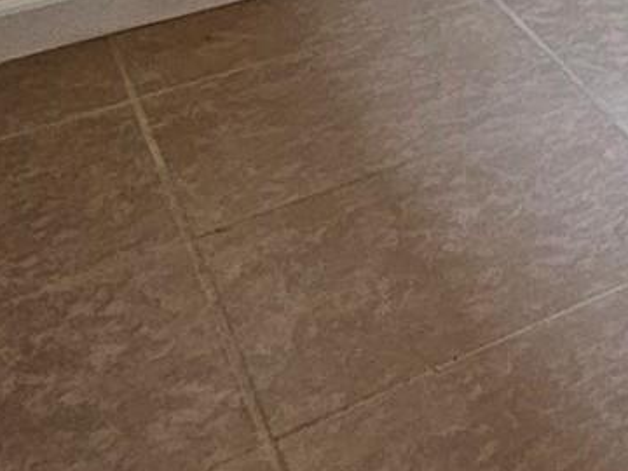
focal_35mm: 74
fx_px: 1343
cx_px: 1331
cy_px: -600
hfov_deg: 17.1
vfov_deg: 14.5
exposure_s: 1/60
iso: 160
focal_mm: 2.2
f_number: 2.2
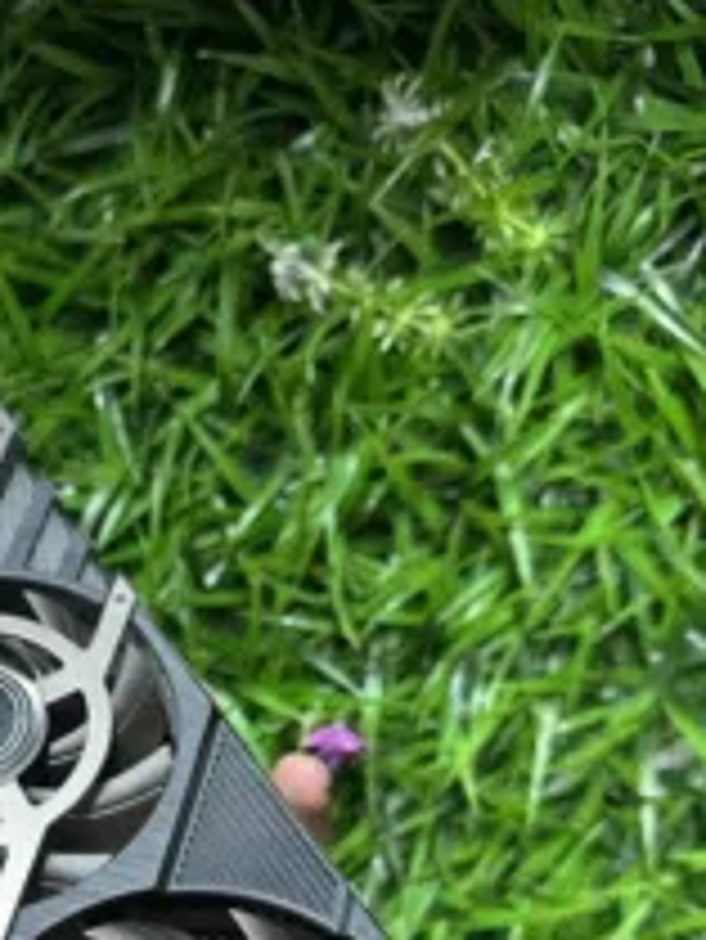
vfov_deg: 38.5
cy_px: 841
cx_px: 90
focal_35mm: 46
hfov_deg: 30.4
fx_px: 1250
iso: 250
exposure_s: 1/50
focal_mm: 6.86
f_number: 1.78
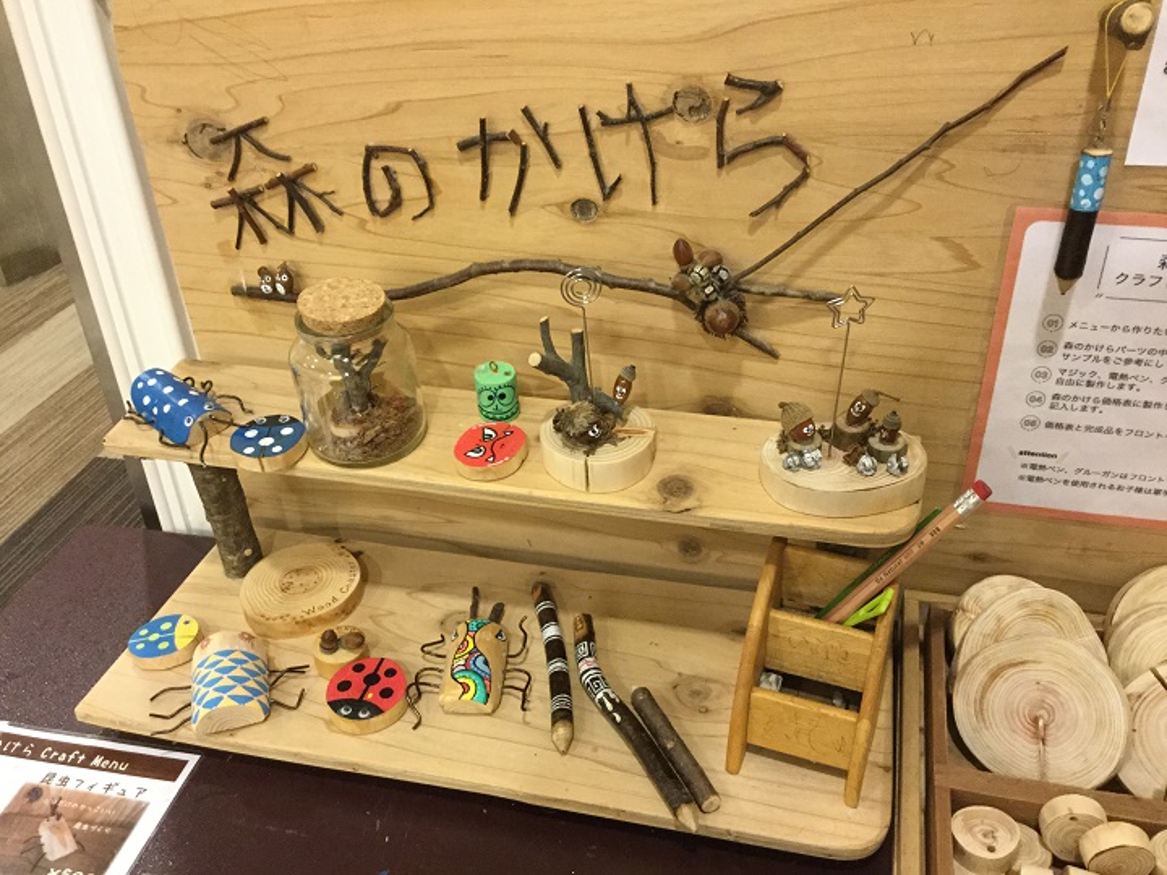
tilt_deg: -31.4
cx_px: 584
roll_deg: +0.9
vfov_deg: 45.4
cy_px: 438
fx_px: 1045
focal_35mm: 31
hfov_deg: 58.4
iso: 160
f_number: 2.4
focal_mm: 3.3
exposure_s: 1/30
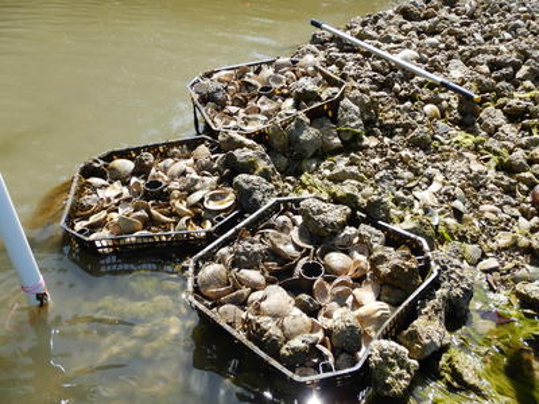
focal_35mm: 40
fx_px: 623
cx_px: 270
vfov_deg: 36.0
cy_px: 202
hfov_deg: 46.8
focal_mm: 7.2
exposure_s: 1/400
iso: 125
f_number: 4.2
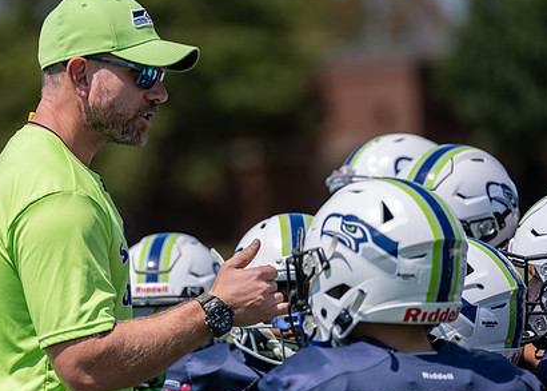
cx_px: 175
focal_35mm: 293
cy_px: 249
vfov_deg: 4.9
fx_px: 4553
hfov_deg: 6.9
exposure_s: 1/2500
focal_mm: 182
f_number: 2.8
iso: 100
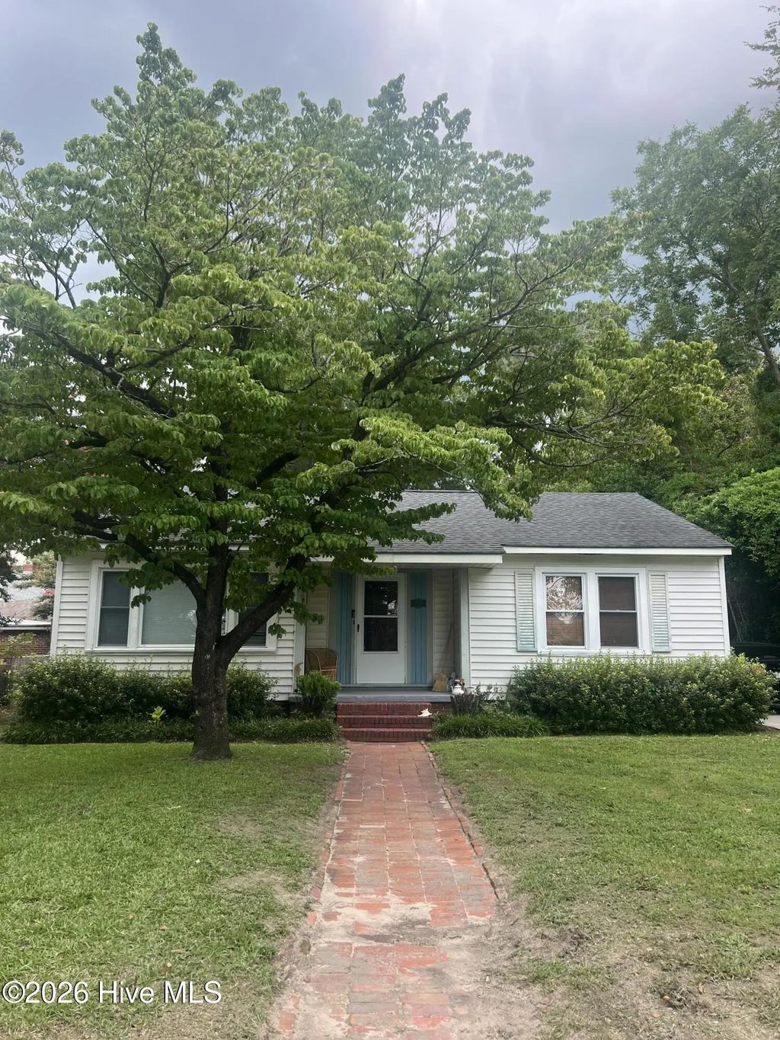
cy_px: 520
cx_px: 390
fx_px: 781
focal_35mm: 26
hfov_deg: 53.1
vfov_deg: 67.3
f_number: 1.5
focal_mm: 5.7
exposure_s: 1/780
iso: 50
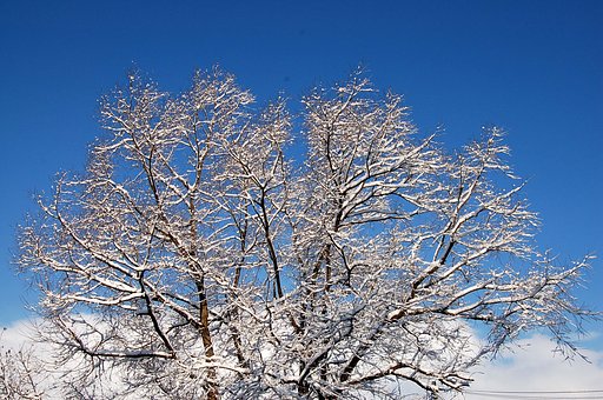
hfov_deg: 46.5
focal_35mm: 42
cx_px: 302
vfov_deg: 31.8
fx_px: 703
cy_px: 200
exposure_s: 1/500
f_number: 11
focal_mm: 28
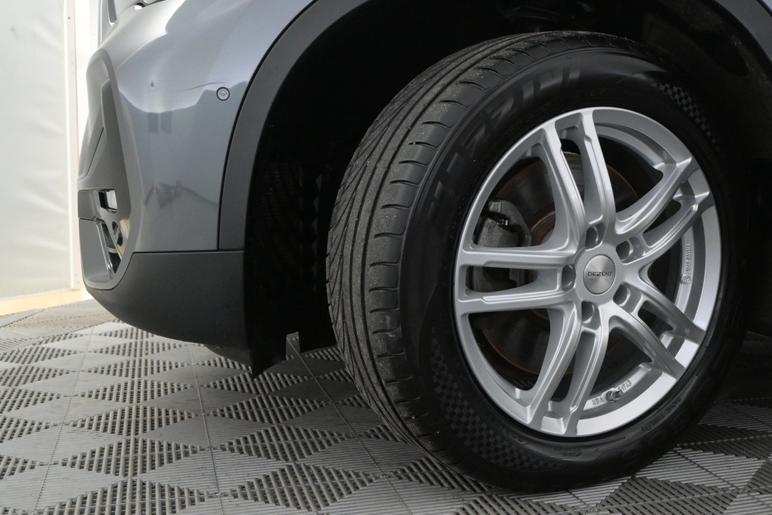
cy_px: 251
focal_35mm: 49
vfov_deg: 27.7
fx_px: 1046
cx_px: 559
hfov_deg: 39.6
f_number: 5
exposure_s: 1/100
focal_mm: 21
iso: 2500
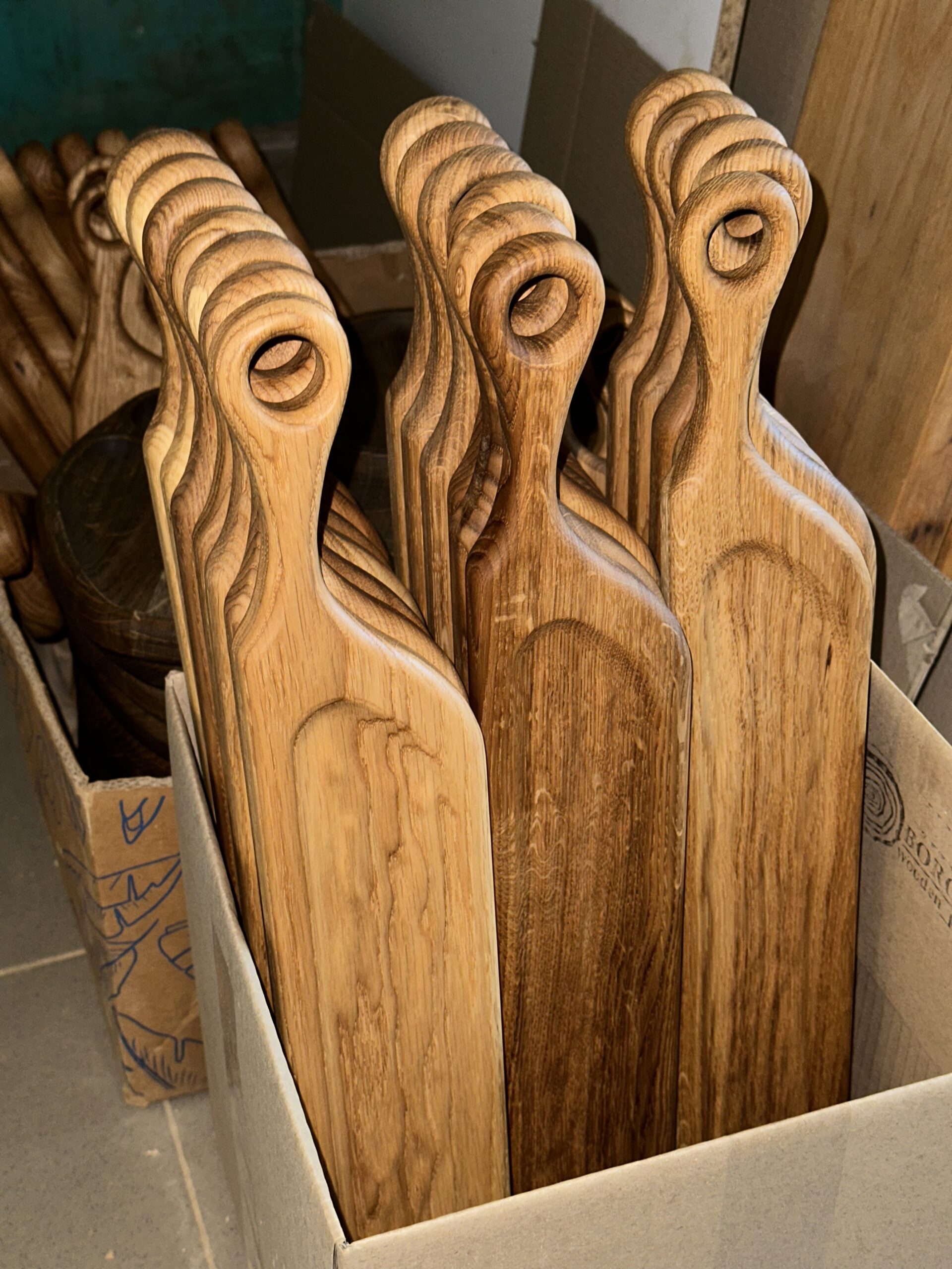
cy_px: 634
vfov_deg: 39.7
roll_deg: -0.8
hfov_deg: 30.3
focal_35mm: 48
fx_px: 1760
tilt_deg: -37.5
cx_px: 476
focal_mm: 6.86
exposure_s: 1/12
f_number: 1.78
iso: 40
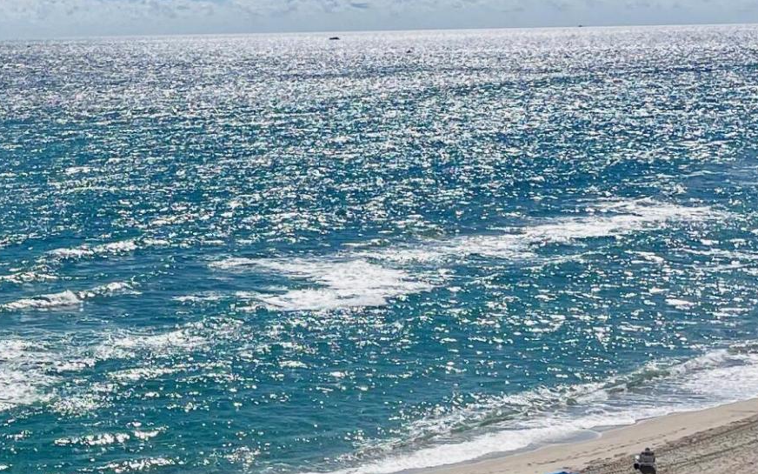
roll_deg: +0.2
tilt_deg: -4.8
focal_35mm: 91
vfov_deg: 14.4
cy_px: 214
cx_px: -120
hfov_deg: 21.4
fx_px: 1880
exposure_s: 1/10753
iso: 32
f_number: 1.6
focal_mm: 4.2
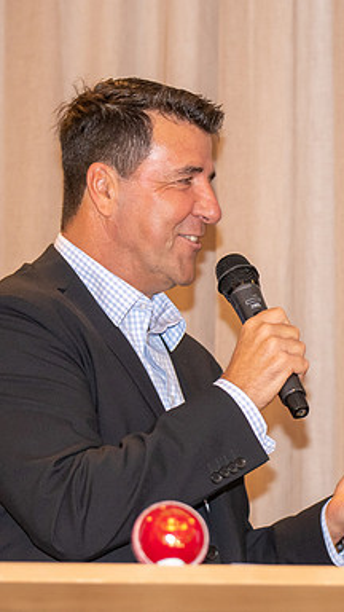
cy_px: 292
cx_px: 365
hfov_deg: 6.0
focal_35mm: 201
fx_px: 3259
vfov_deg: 10.7
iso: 1000
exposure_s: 1/60
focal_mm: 78
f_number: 2.8
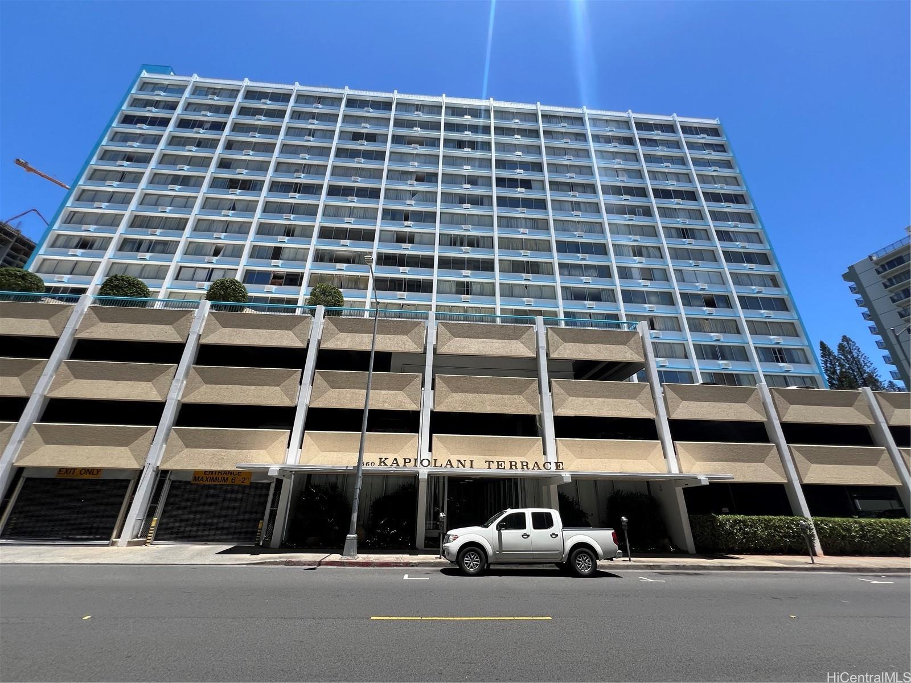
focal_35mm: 13
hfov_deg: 106.2
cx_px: 456
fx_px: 342
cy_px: 342
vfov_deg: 89.9
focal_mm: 1.57
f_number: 1.8
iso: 32
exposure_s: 1/1292
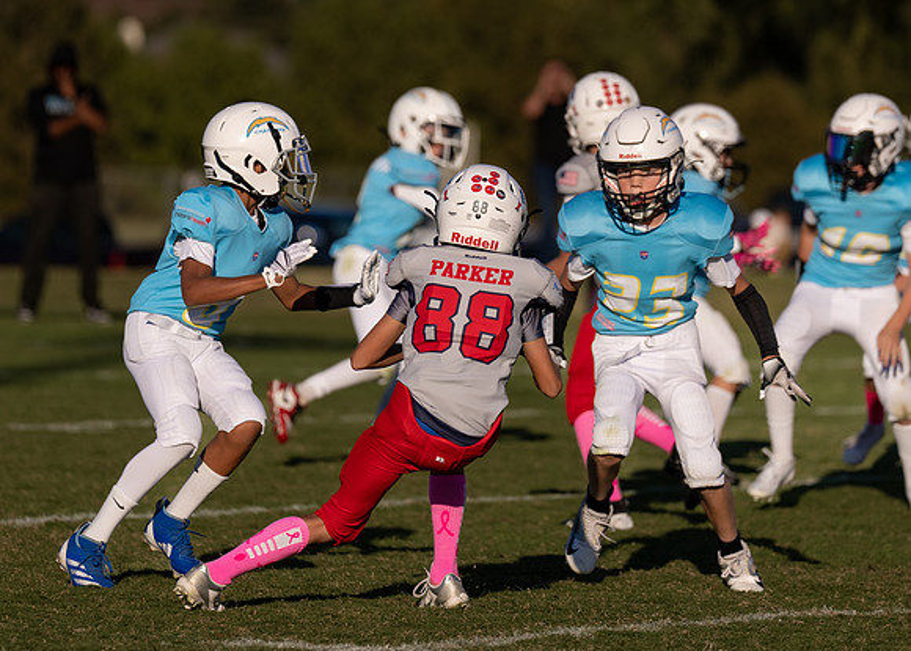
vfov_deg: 3.9
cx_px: 482
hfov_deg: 5.5
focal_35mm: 369
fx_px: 9555
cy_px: 129
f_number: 2.8
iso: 100
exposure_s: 1/4000
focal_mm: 200
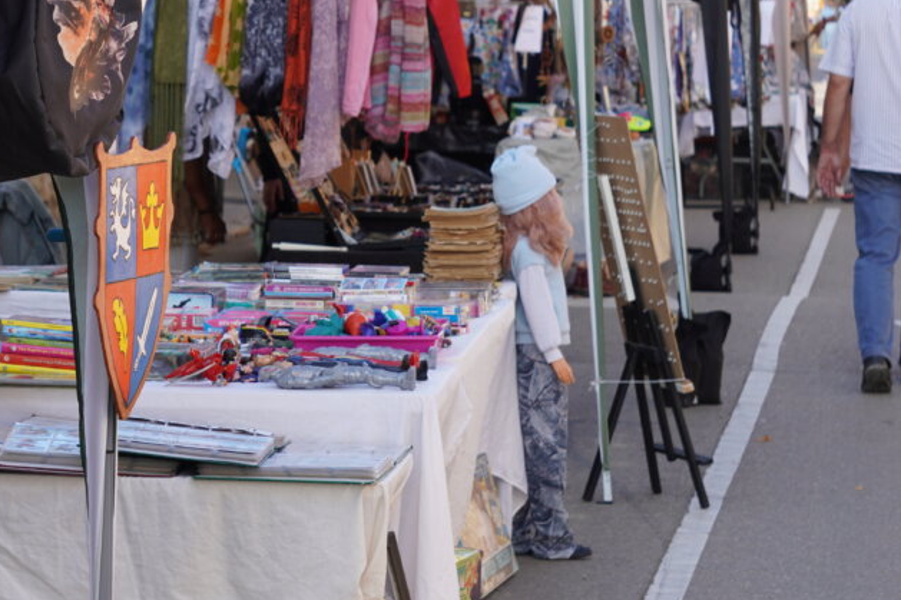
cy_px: 230
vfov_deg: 8.2
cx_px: 282
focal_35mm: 168
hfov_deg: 12.2
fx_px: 4204
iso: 125
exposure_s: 1/160
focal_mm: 55
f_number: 5.6
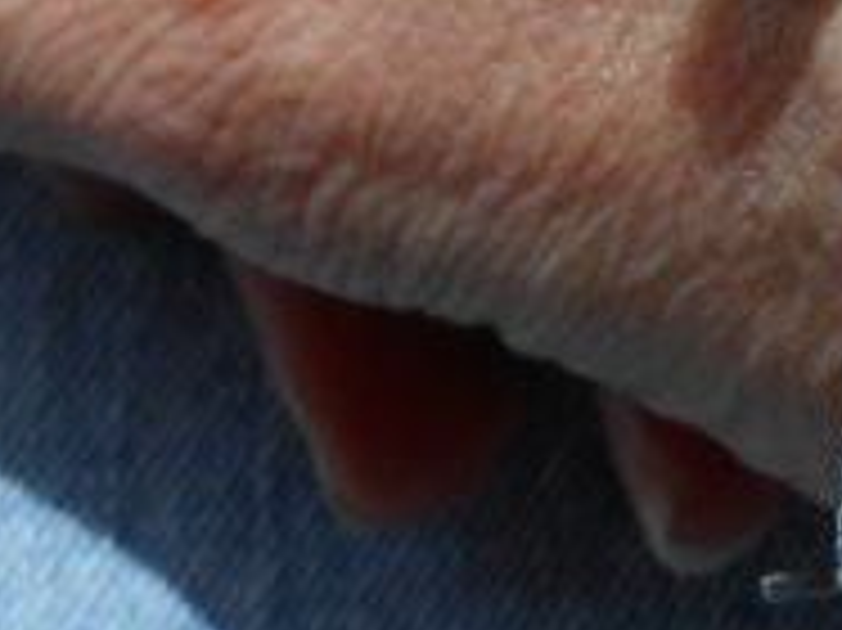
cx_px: 887
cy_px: 63
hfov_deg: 22.7
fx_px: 1993
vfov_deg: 17.7
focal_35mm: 82
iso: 80
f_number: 3.8
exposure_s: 1/500
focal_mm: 5.3
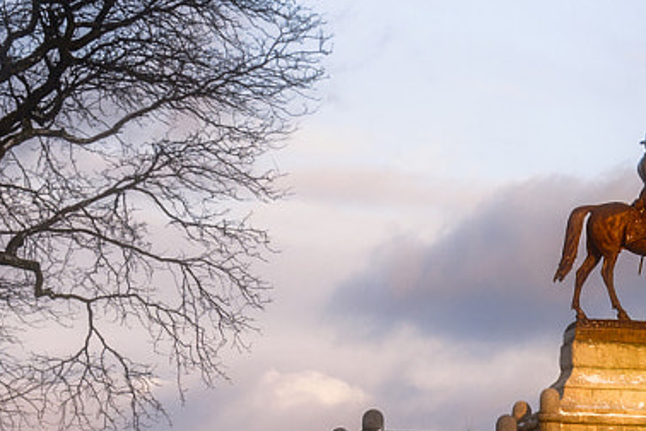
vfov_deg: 7.6
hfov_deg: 11.4
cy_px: 534
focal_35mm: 178
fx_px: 3194
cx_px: 665
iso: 125
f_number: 8
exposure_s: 1/125
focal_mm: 42
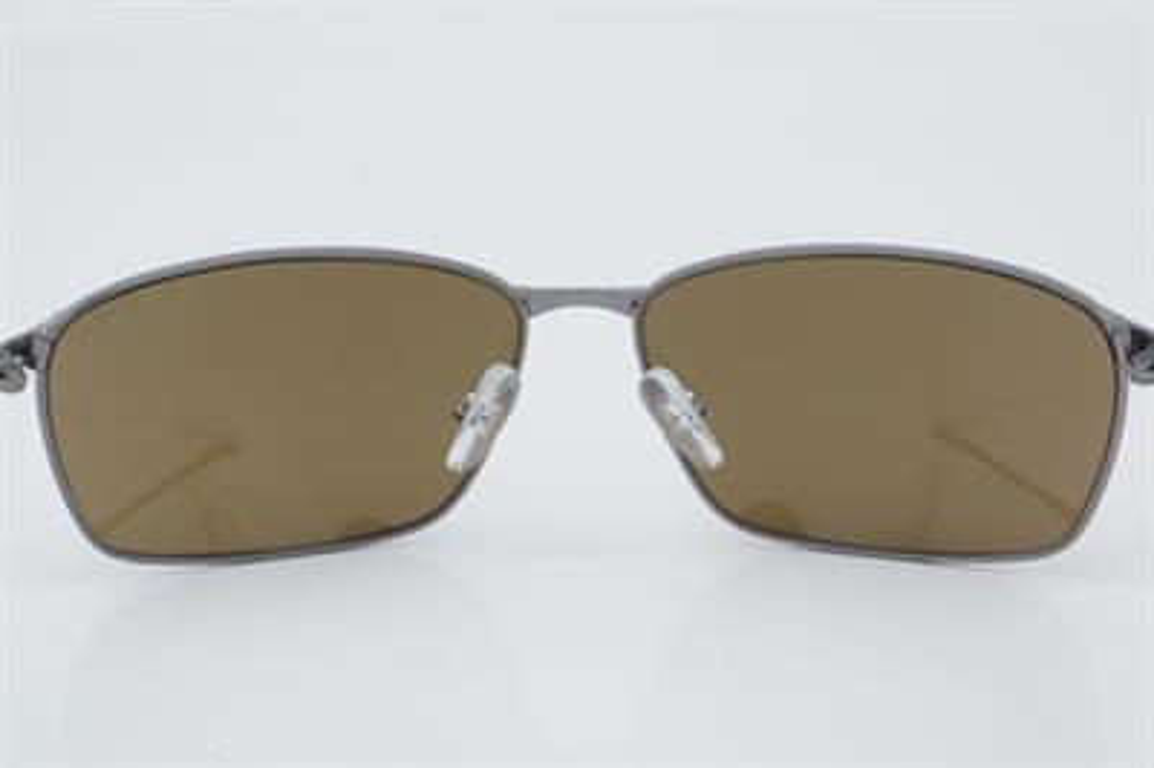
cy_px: 384
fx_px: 2402
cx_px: 577
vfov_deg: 18.2
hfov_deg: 27.0
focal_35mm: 75
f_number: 32
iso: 100
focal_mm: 50
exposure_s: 1/3
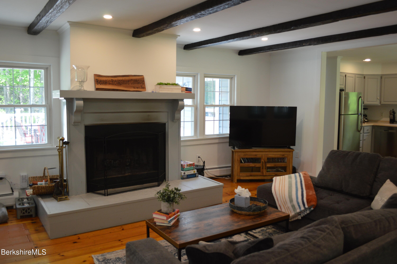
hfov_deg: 62.0
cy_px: 132
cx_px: 198
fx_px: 331
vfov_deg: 43.5
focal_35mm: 30
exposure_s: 1/60
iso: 450
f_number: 3.8
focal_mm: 20
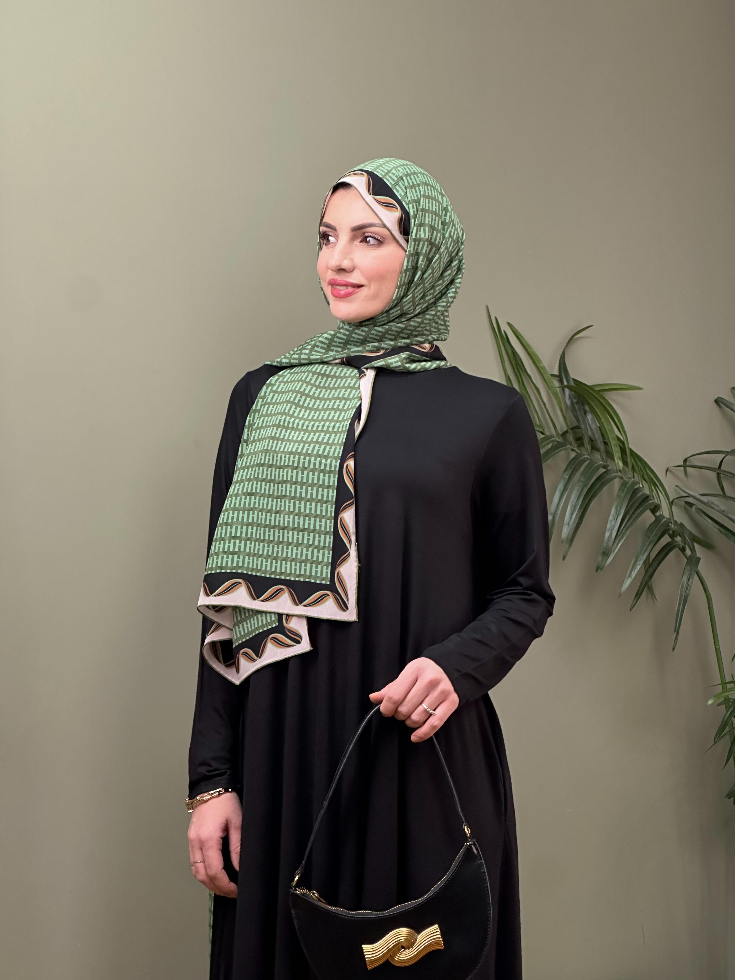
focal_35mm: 77
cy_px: 490
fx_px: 2180
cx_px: 368
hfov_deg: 19.1
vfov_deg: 25.3
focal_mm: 9
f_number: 2.8
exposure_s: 1/50
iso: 125
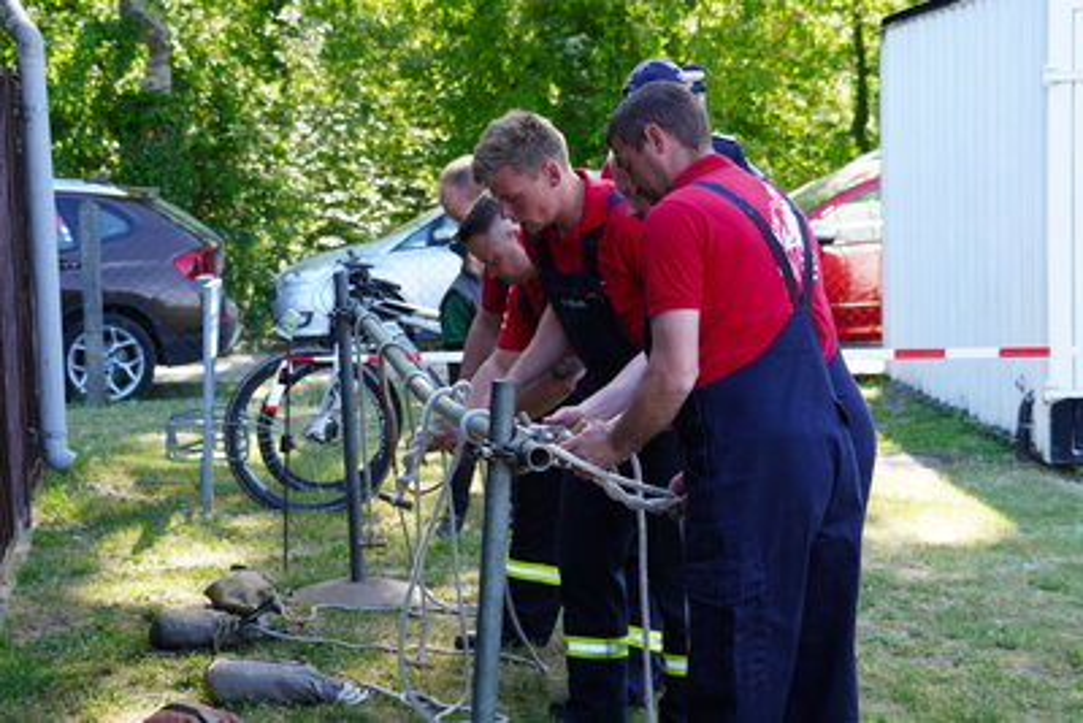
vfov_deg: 16.9
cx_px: 542
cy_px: 362
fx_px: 2437
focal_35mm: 81
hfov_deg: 25.1
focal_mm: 54
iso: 200
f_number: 4.5
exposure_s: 1/100
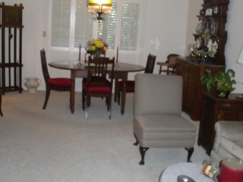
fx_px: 309
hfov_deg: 42.9
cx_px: 127
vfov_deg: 32.9
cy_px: 82
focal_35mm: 44
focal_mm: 6.3
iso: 400
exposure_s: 1/60
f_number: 2.8
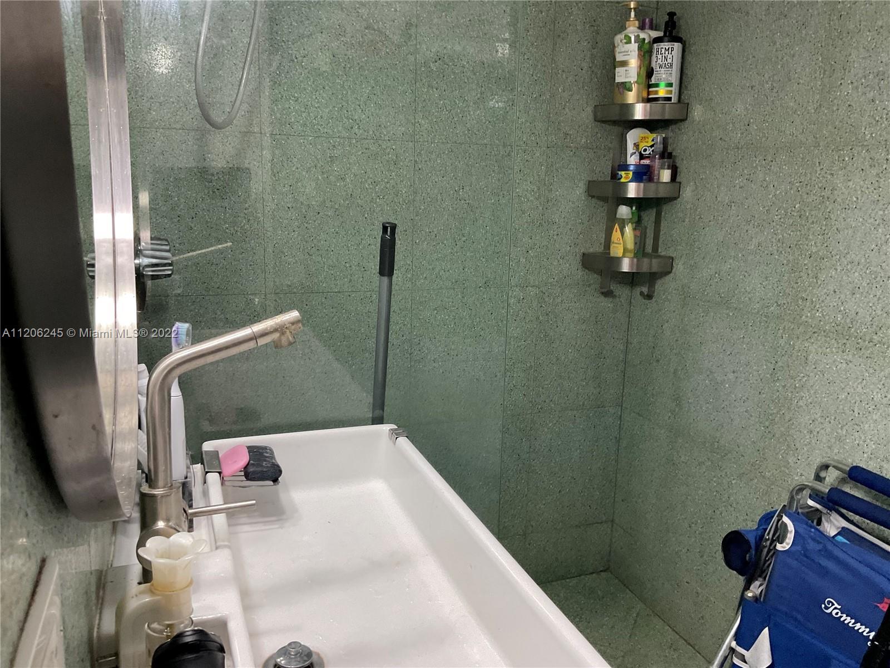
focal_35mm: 29
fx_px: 746
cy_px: 334
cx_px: 445
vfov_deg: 48.2
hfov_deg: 61.7
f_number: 1.8
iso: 125
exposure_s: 1/60
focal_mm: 3
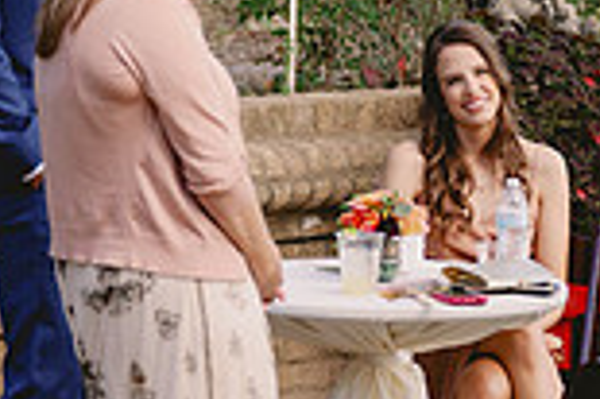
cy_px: 194
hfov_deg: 10.5
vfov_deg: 7.0
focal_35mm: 195
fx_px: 3247
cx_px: 457
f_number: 2.8
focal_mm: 52
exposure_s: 1/1600
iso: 1250
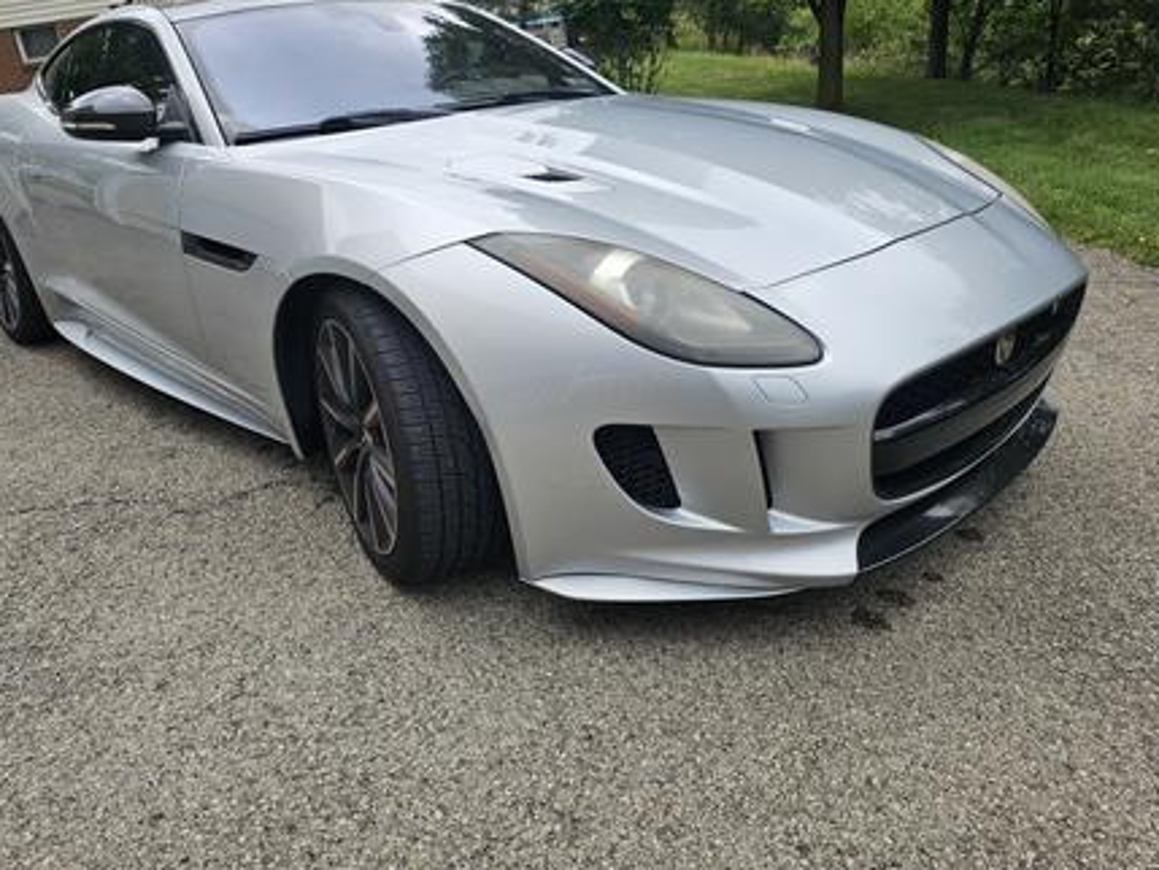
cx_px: 497
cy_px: 373
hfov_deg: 65.0
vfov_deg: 51.2
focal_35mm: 27
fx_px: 904
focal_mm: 6.3
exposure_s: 1/353
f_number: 1.7
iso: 10
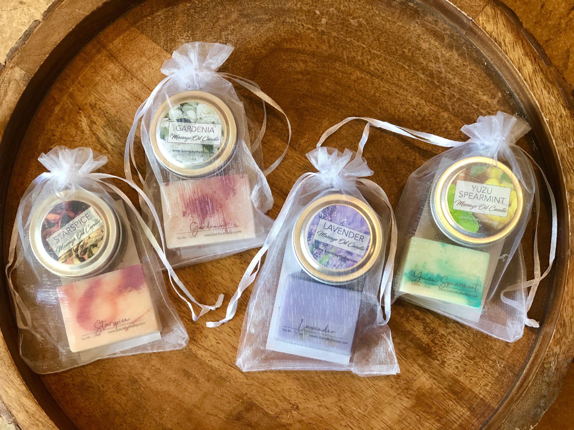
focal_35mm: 57
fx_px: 945
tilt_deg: -84.4
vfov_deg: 25.7
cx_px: 287
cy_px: 215
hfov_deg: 33.8
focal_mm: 6.6
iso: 100
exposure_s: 1/30
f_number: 2.8
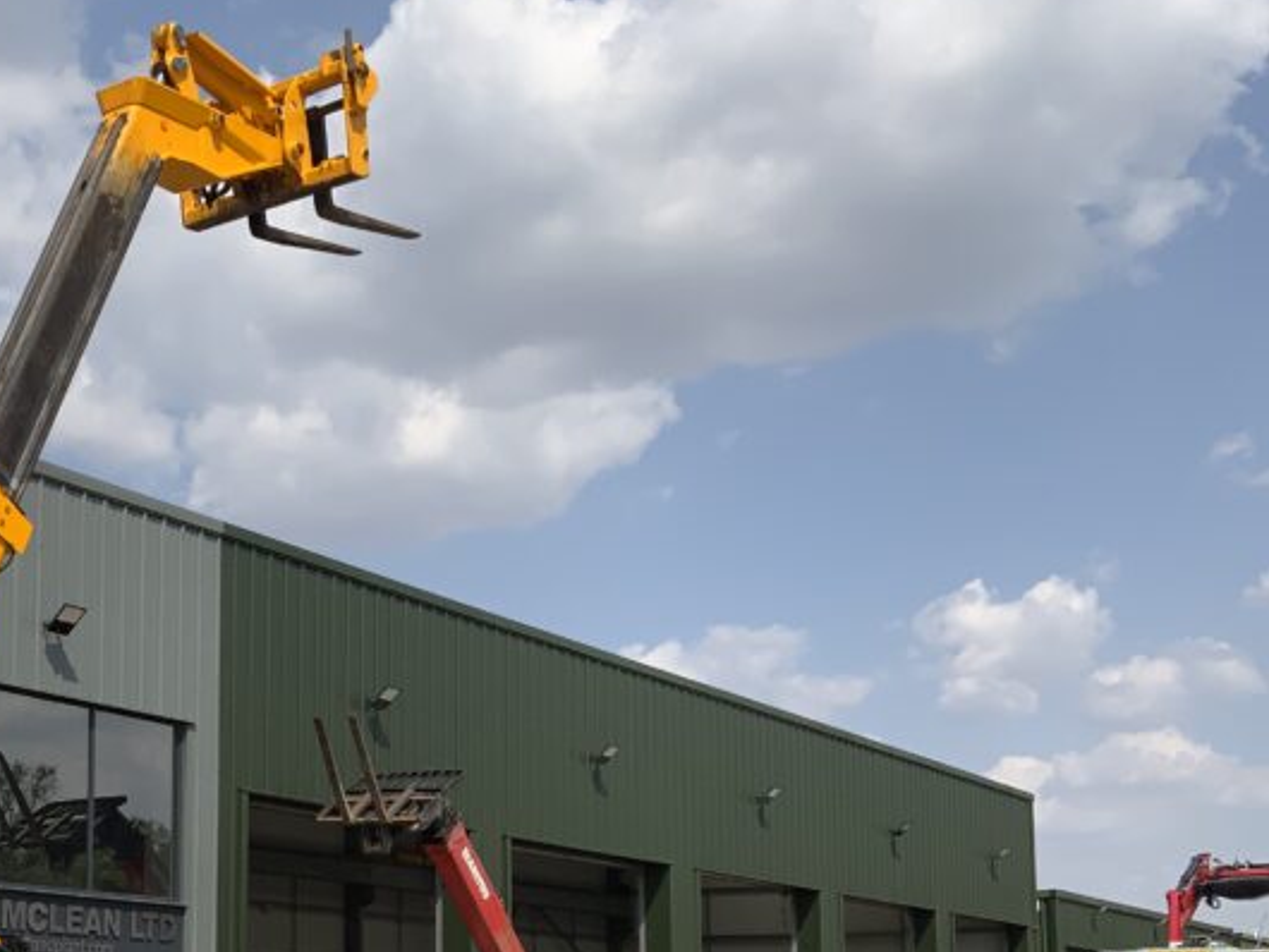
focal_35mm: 56
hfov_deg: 33.1
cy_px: 808
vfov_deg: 25.5
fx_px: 2054
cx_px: 199
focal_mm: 3
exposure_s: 1/2667
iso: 16
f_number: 1.8
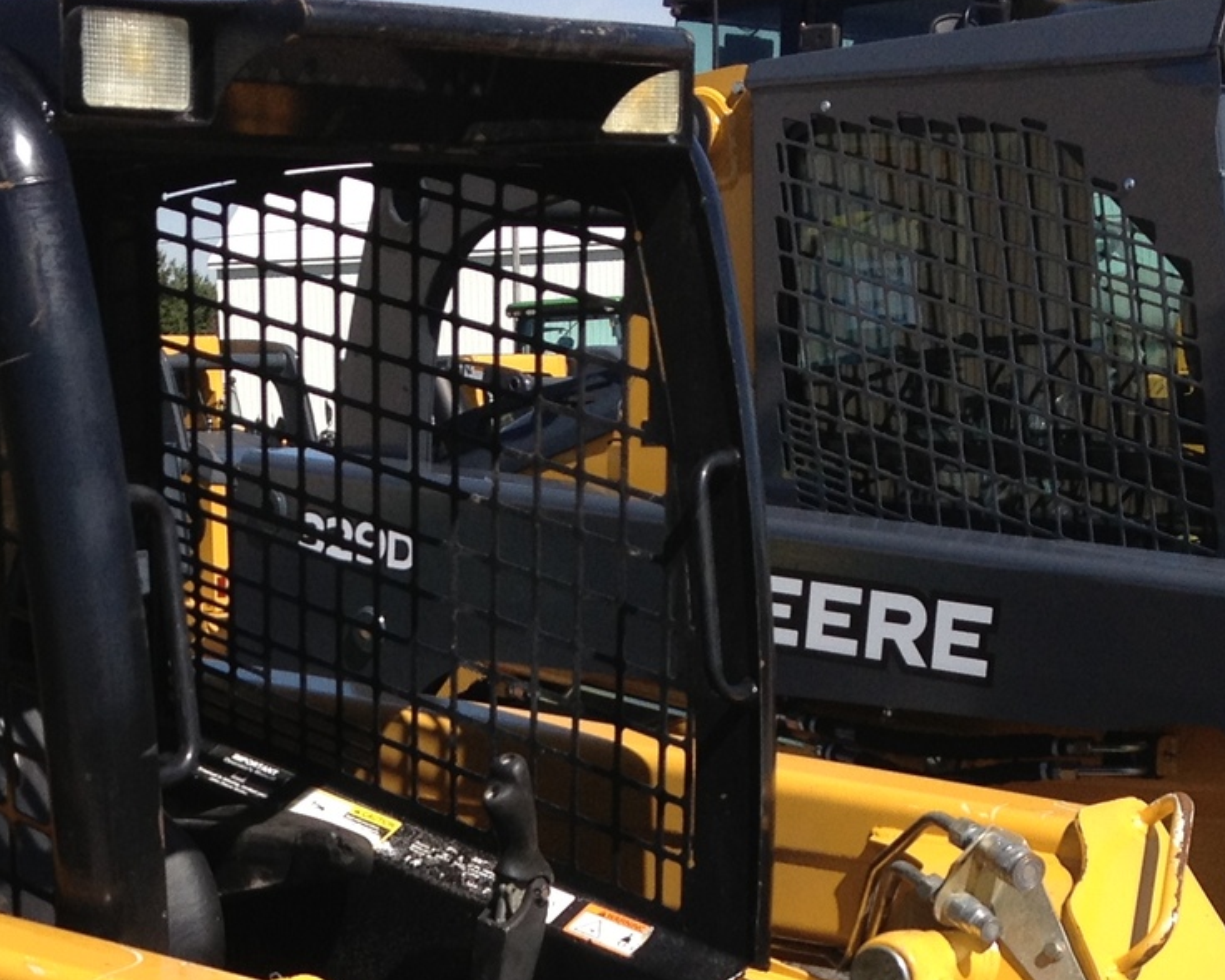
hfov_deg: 20.1
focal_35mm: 95
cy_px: 1163
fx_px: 3445
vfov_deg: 15.6
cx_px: 346
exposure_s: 1/1672
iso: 50
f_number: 2.4
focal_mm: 4.28
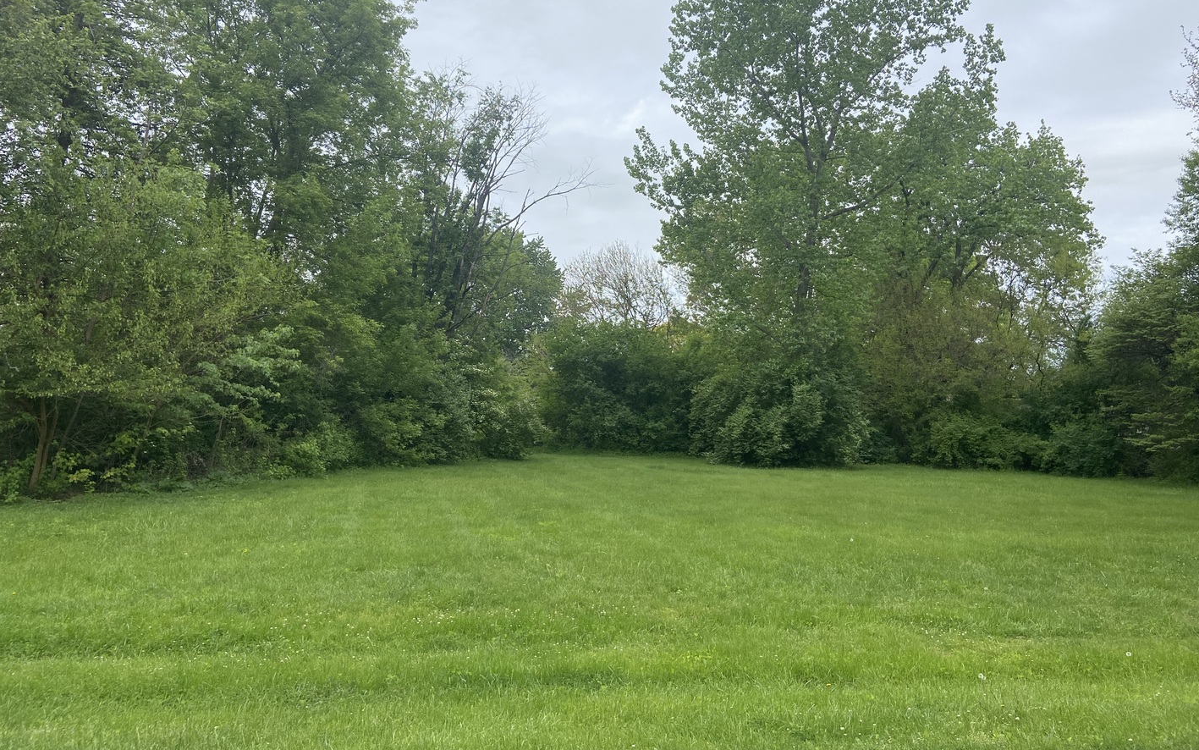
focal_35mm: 28
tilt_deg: +8.2
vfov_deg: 44.3
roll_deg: -1.5
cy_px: 301
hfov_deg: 66.5
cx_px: 595
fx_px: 915
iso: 32
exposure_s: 1/2028
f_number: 1.8
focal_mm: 4.25
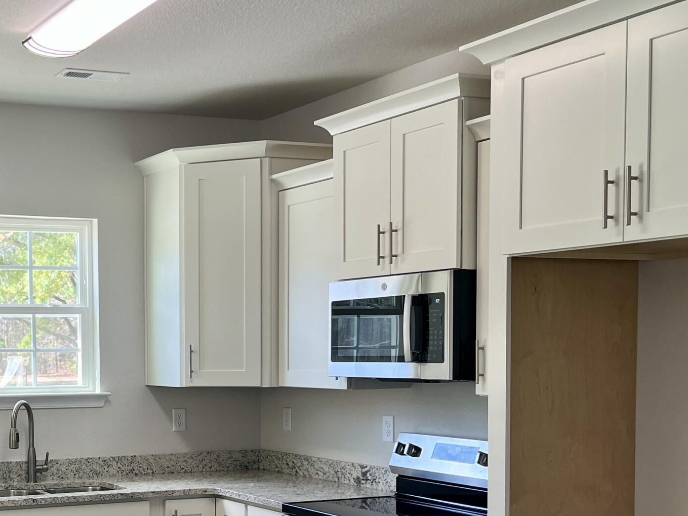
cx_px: 58
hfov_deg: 32.5
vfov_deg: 25.8
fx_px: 1113
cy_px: 390
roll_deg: +0.4
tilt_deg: -3.4
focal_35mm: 56
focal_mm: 5.1
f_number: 1.6
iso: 50
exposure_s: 1/120
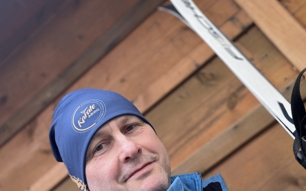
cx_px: 153
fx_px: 358
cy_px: 93
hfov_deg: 46.2
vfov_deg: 29.8
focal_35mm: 43
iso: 80
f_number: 1.9
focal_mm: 2.69
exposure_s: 1/105
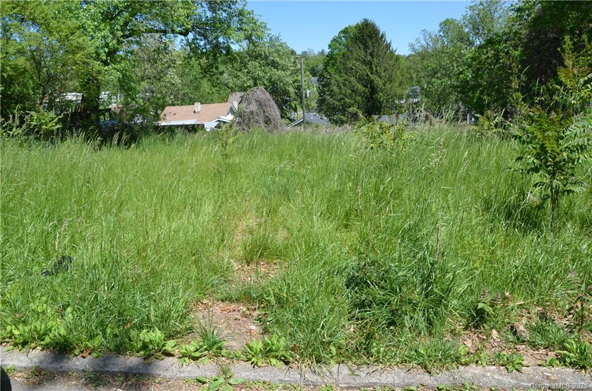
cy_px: 196
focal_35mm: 27
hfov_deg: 67.5
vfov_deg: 47.7
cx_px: 296
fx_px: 443
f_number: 8
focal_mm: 18
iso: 160
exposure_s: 1/250
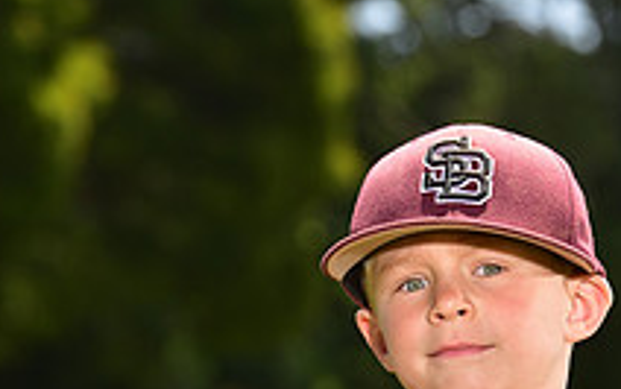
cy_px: 614
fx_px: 6370
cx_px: 476
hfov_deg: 5.6
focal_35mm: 376
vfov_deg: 3.5
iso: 80
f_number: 5.6
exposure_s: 1/200
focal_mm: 135
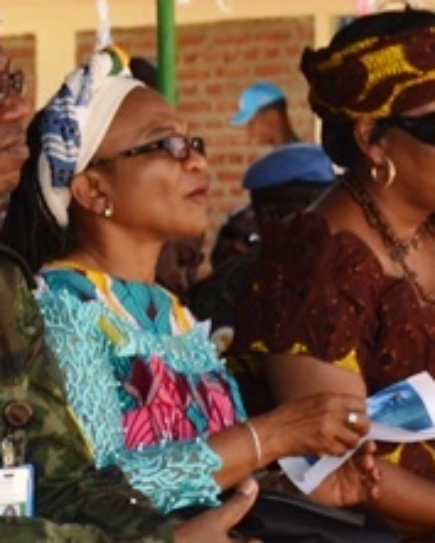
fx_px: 2300
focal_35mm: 143
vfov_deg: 13.5
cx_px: 229
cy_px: 236
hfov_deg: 10.8
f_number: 3.8
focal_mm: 22
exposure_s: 1/250
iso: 100
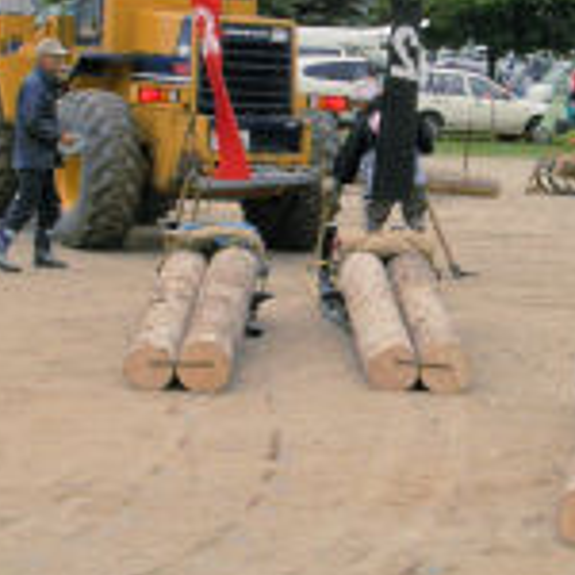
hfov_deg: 12.5
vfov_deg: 12.4
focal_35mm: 140
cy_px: 138
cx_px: 215
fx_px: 2631
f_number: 5.6
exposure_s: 1/800
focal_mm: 10.2
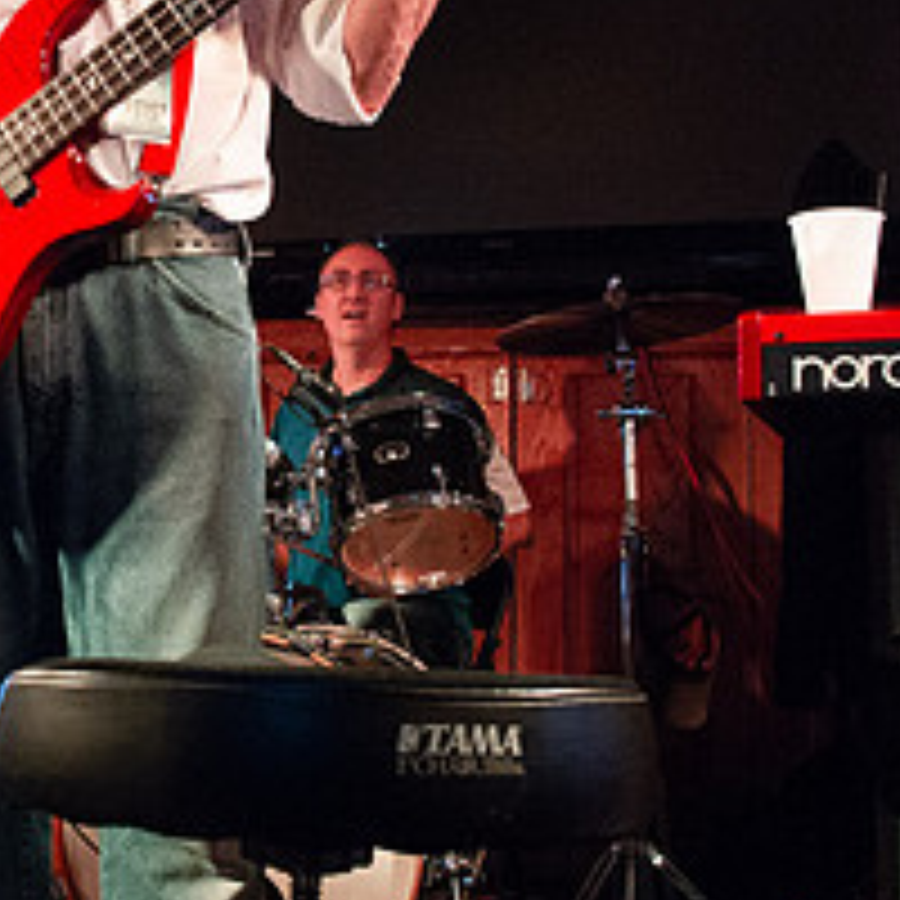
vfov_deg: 29.0
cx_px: 32
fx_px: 1735
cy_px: 351
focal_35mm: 59
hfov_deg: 27.6
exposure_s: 1/100
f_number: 6.3
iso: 6400
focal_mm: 24
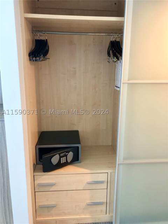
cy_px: 112
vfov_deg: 63.4
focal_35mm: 28
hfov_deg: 49.7
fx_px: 181
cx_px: 84
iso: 100
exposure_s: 1/15
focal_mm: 4
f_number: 1.8
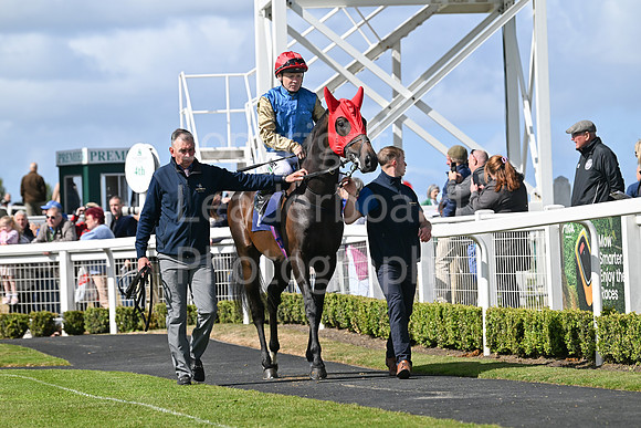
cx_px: 320
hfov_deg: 12.8
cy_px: 214
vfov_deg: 8.6
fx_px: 2849
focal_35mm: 160
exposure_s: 1/2500
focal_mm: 160
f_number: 5.6
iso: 400
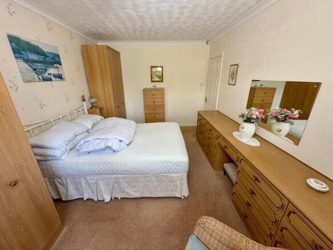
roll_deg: +0.4
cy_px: 125
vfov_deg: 85.7
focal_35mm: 14
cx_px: 166
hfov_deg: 102.1
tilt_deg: -20.1
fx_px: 135
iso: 200
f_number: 2.2
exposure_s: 1/121
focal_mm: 2.22
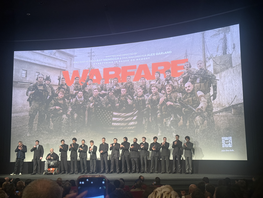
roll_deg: +1.4
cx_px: 132
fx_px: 365
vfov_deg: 30.3
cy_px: 99
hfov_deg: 39.7
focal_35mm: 48
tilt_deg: +8.3
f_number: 1.78
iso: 250
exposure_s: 1/36
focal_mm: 6.76
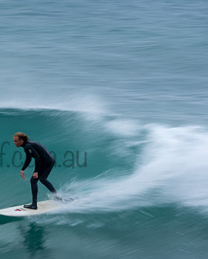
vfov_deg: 1.4
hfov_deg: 1.2
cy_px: 147
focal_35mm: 1346
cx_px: -3
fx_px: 10342
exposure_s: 1/20
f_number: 22
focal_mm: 500
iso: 100
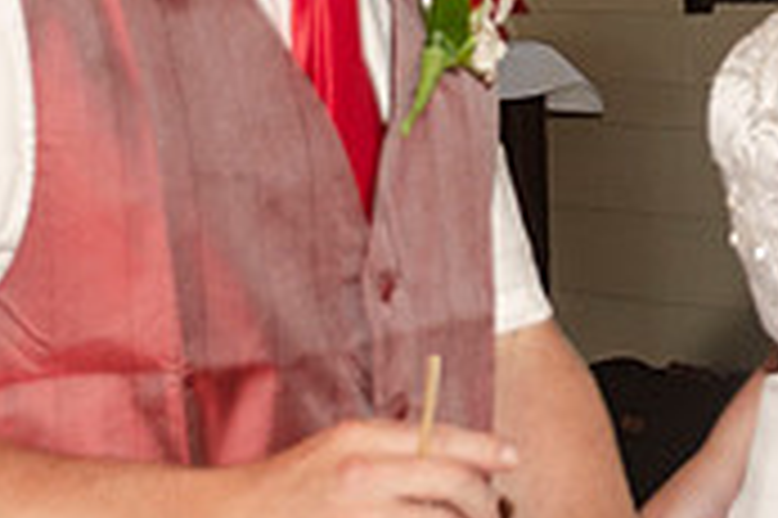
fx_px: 4340
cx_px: 634
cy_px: -5
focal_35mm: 201
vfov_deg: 6.8
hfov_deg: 10.2
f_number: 5.6
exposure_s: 1/60
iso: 400
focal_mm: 40
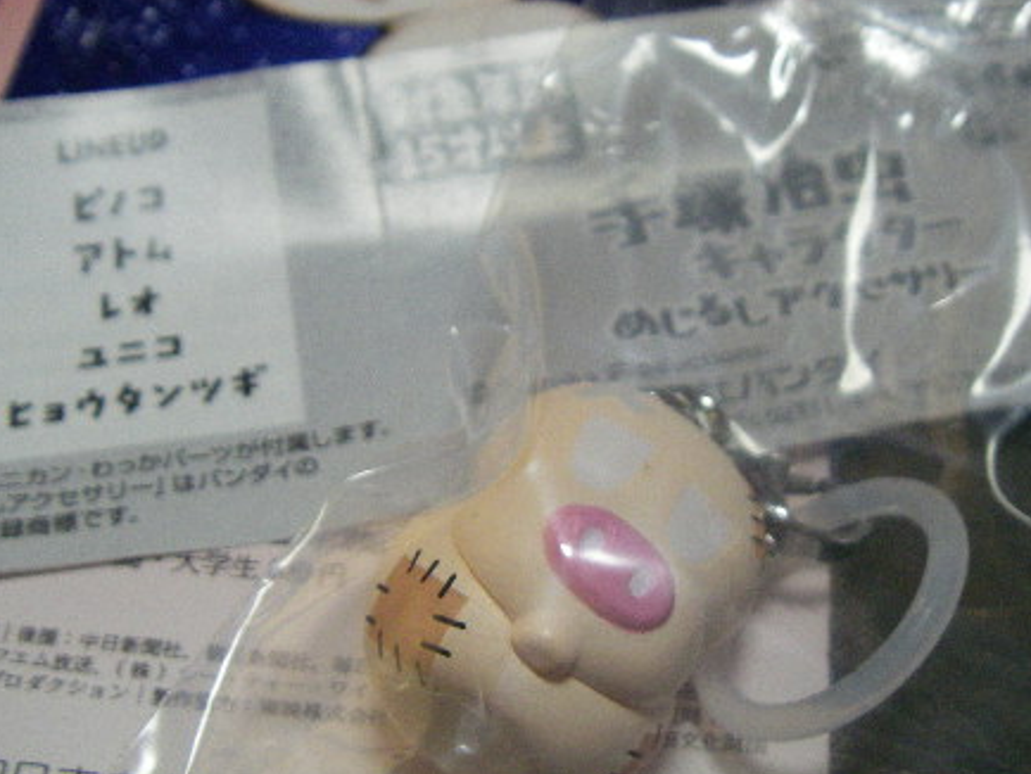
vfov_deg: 26.1
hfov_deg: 34.3
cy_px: 406
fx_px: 1669
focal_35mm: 56
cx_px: 594
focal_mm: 6.3
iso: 400
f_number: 3.3
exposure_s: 1/40
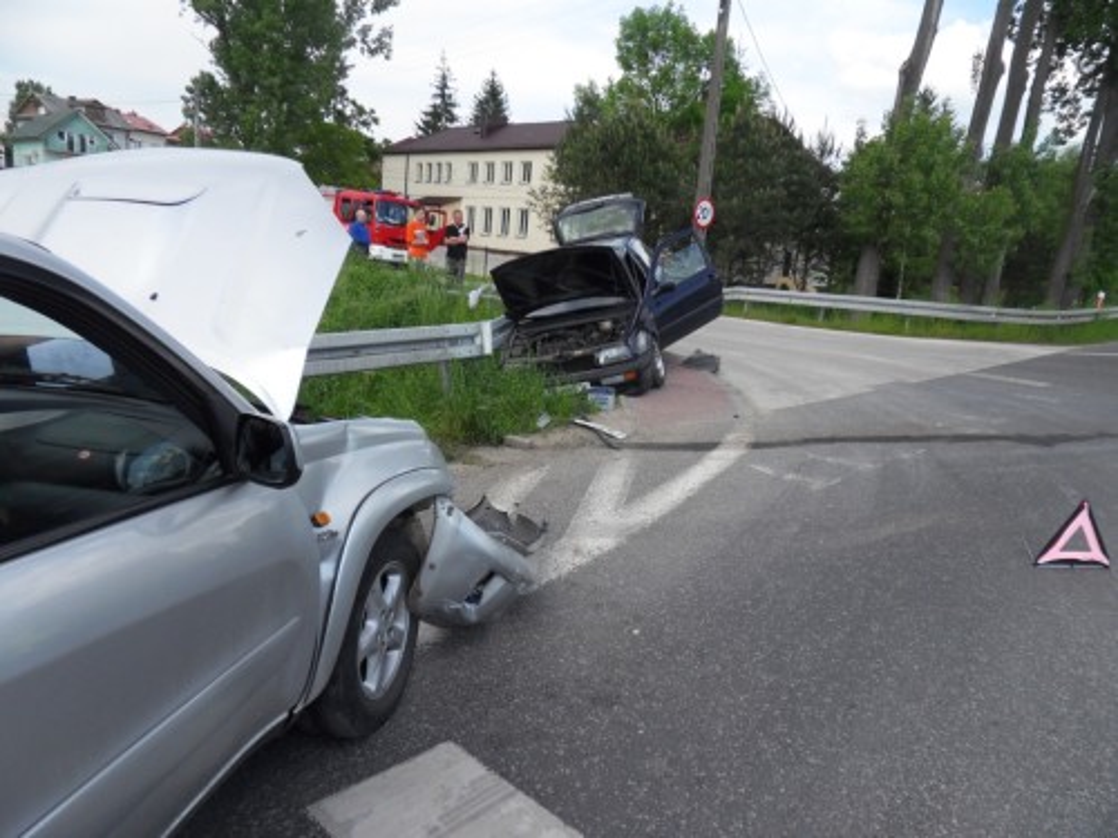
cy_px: 419
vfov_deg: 56.8
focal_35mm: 24
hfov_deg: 71.6
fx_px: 775
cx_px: 559
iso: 80
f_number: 7.5
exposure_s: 1/125
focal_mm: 4.3
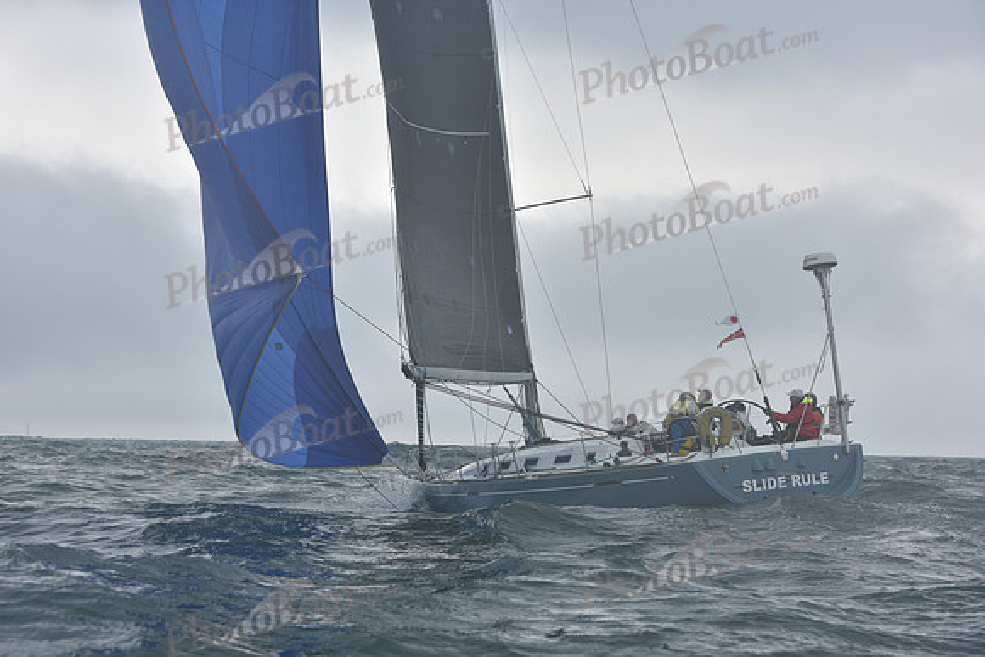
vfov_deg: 14.4
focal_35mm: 95
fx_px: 2600
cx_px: 492
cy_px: 328
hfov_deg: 21.5
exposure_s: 1/800
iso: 320
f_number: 7.1
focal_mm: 95
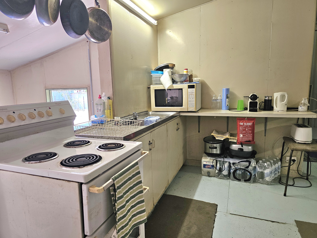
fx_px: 211
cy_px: 119
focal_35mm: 23
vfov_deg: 58.9
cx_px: 158
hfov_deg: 73.9
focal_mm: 6.3
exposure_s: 1/101
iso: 200
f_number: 1.7
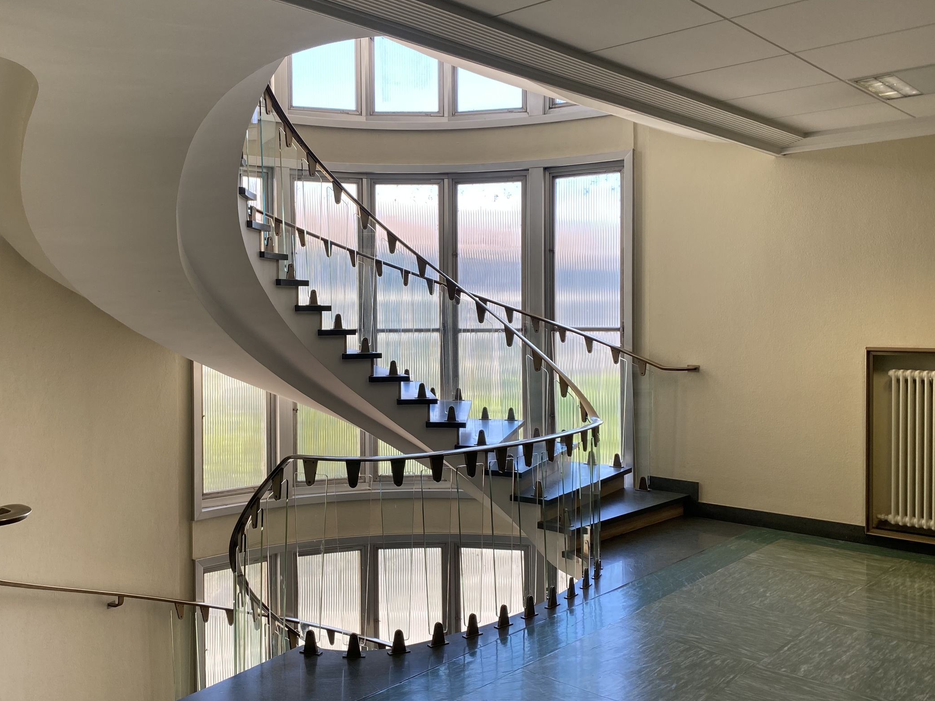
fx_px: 864
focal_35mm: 32
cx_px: 392
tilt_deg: -2.4
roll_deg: +1.0
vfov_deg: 44.2
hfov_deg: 56.5
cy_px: 339
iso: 32
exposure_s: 1/159
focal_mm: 4.25
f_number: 1.8
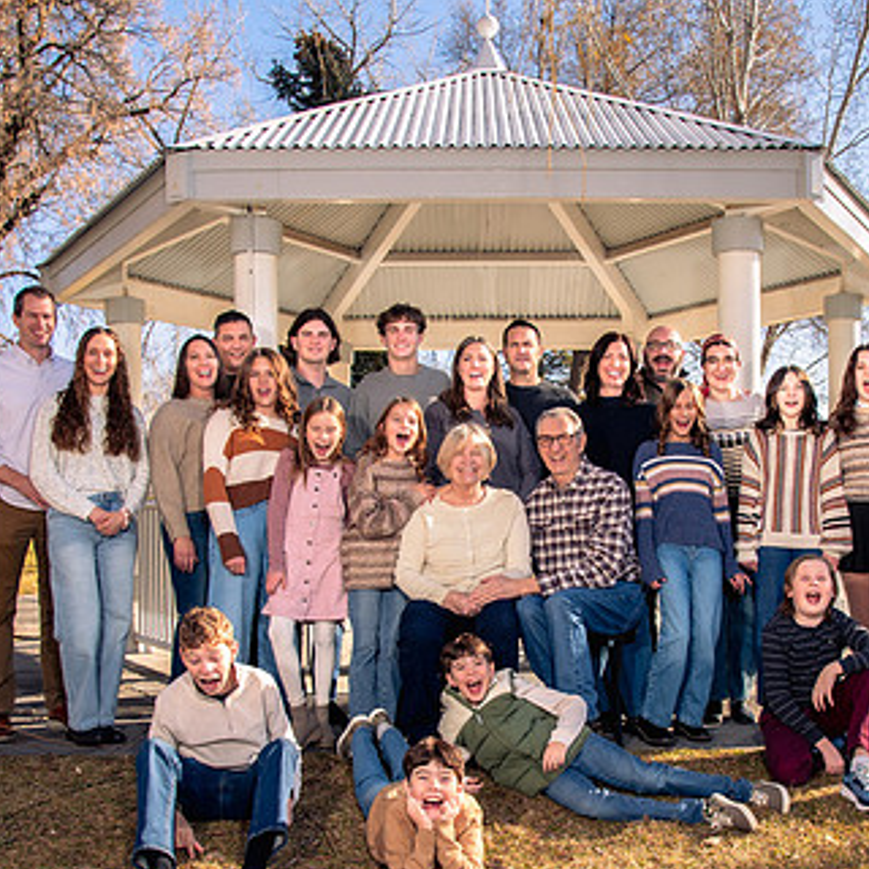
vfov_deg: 39.6
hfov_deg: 39.8
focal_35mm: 42
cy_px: 570
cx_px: 536
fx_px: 1193
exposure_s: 1/200
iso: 250
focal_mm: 24
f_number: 8
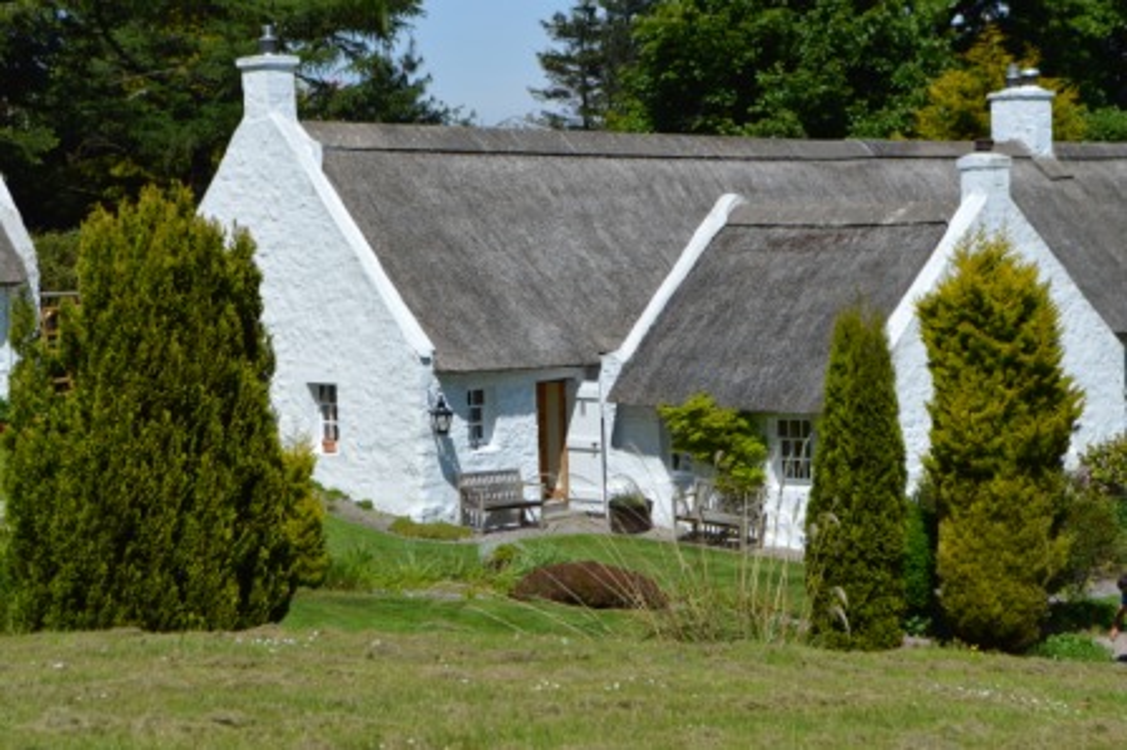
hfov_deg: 24.6
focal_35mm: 82
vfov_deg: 16.5
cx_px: 564
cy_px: 375
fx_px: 2581
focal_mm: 55
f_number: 9
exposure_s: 1/320
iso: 100
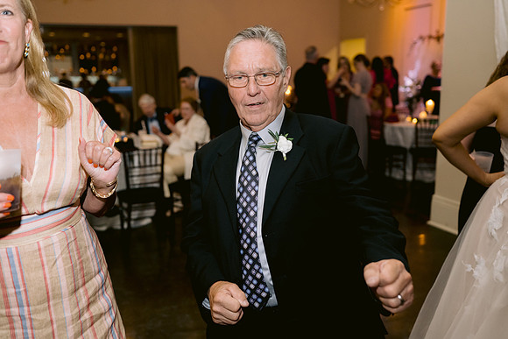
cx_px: 254
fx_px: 494
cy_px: 170
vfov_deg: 37.9
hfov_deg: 54.4
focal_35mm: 35
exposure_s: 1/125
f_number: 2.5
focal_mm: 35
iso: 1250
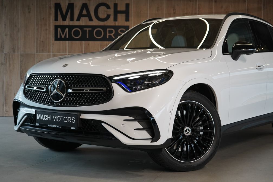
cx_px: 134
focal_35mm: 57
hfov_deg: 35.0
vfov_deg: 23.8
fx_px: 432
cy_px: 90
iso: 2000
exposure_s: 1/160
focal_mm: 56
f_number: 5
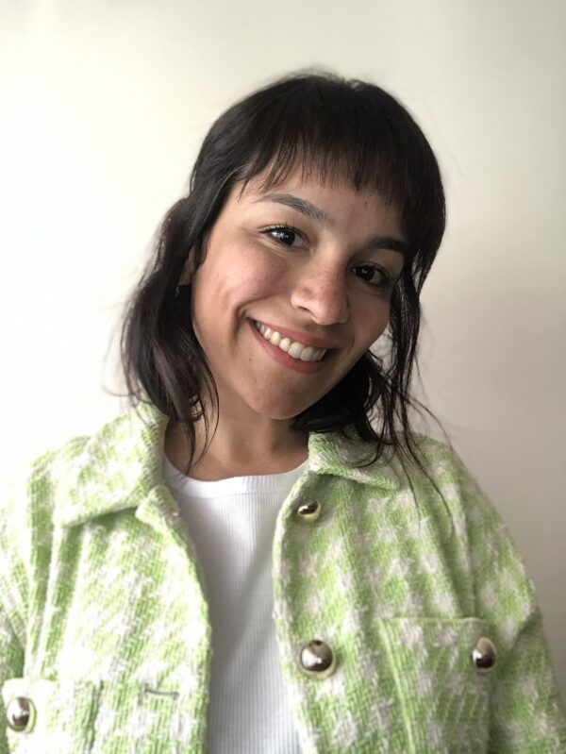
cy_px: 377
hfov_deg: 44.2
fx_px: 697
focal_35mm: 32
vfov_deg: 56.8
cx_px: 283
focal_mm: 2.87
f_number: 2.2
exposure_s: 1/17
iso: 160
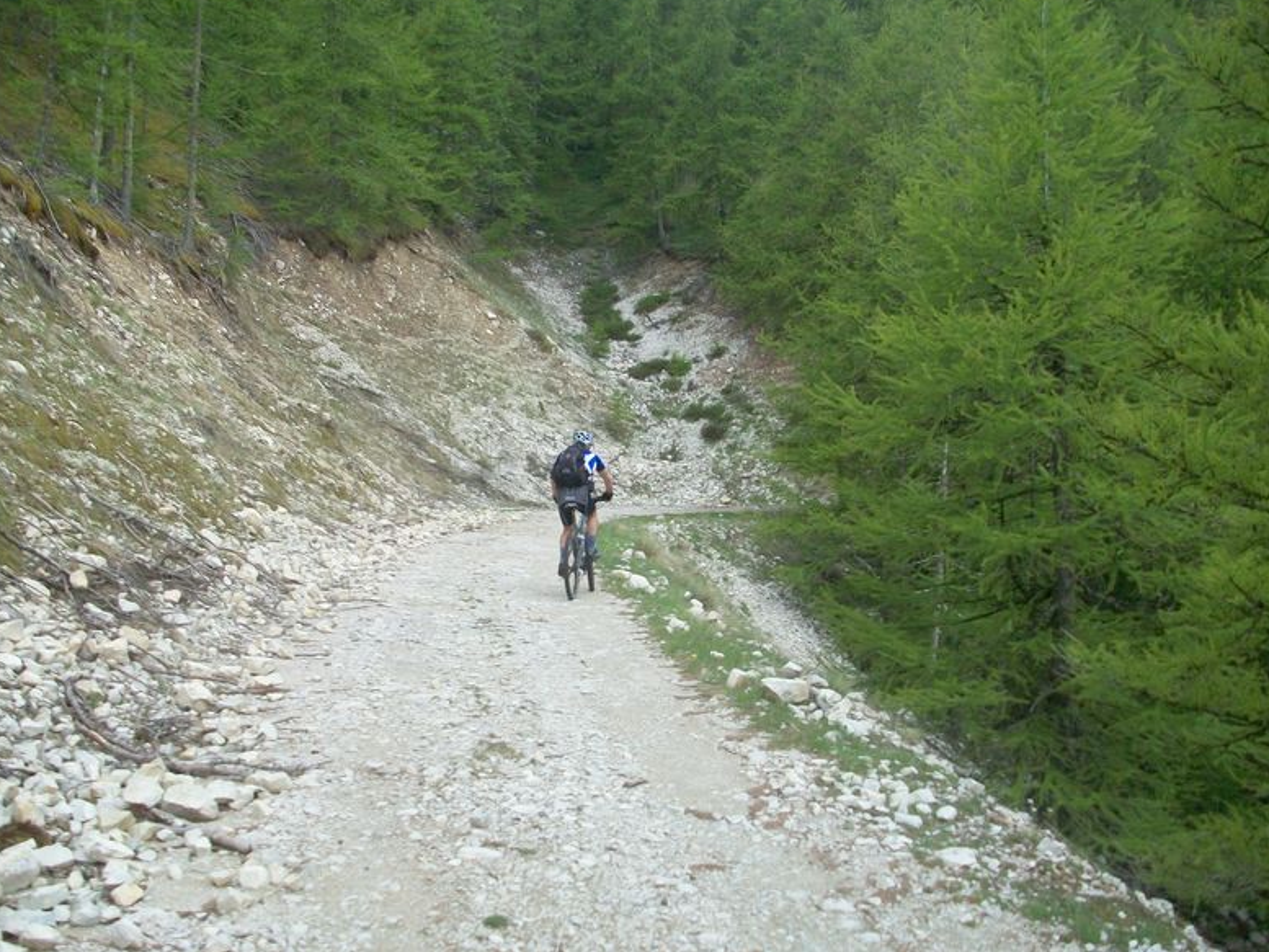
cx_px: 645
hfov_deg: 52.6
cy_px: 465
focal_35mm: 35
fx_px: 1283
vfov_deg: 40.7
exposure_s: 1/320
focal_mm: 5.7
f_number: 2.8
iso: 80
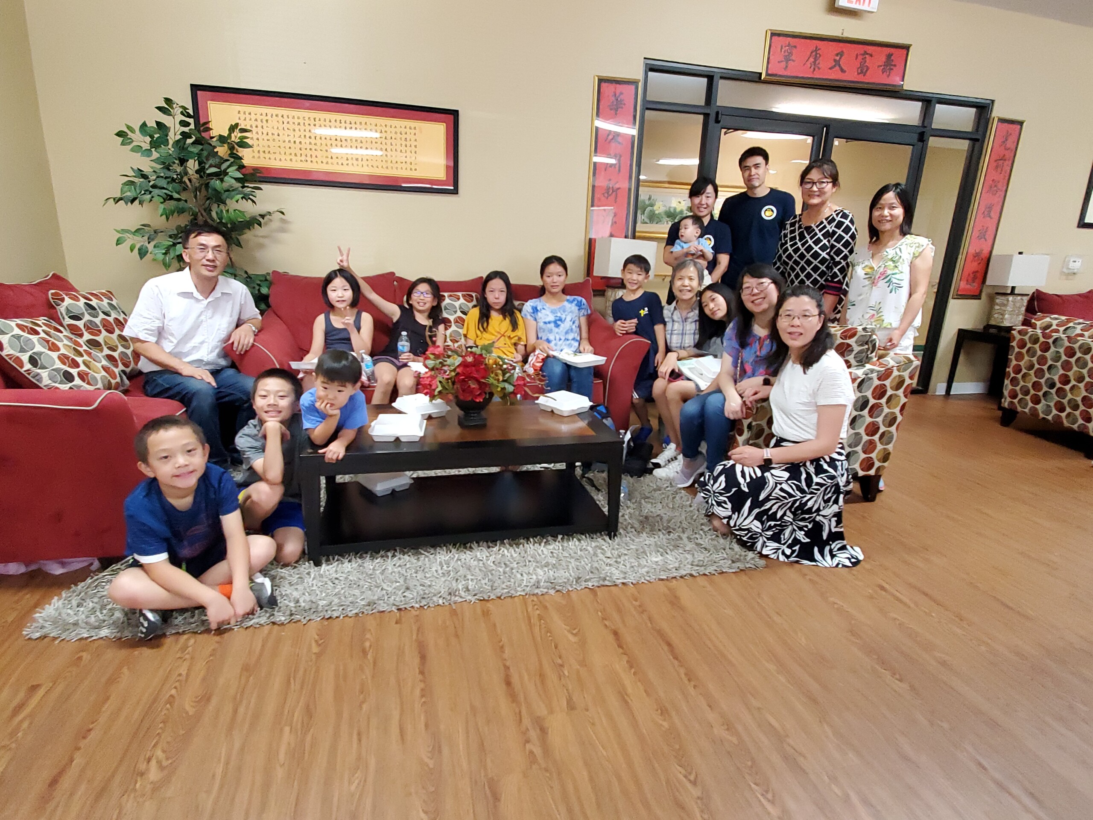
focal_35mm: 13
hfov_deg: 106.2
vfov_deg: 89.9
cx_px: 546
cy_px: 410
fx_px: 410
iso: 500
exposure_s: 1/40
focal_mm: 1.8
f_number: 2.2
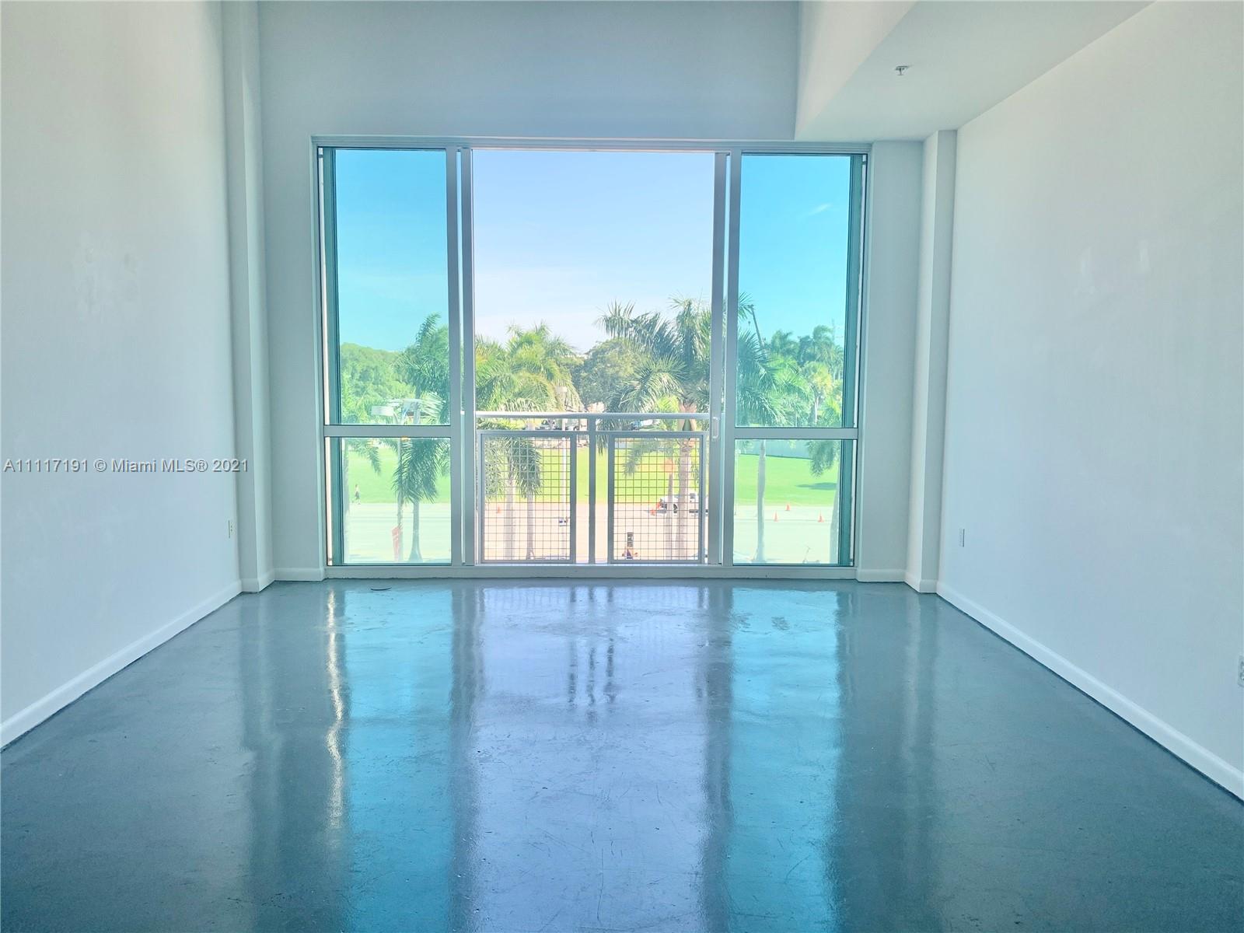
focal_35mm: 26
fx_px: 934
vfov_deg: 53.1
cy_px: 466
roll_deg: -0.4
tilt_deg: -5.9
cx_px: 622
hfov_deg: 67.3
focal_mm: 4.25
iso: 25
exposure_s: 1/520
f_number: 1.8
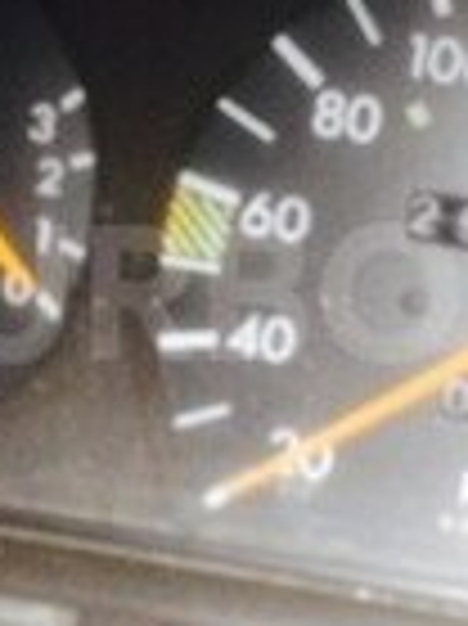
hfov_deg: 12.5
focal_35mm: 118
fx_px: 2130
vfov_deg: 16.7
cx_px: 302
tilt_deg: -16.4
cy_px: 293
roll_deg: -4.7
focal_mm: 4.12
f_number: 2.4
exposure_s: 1/16
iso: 125
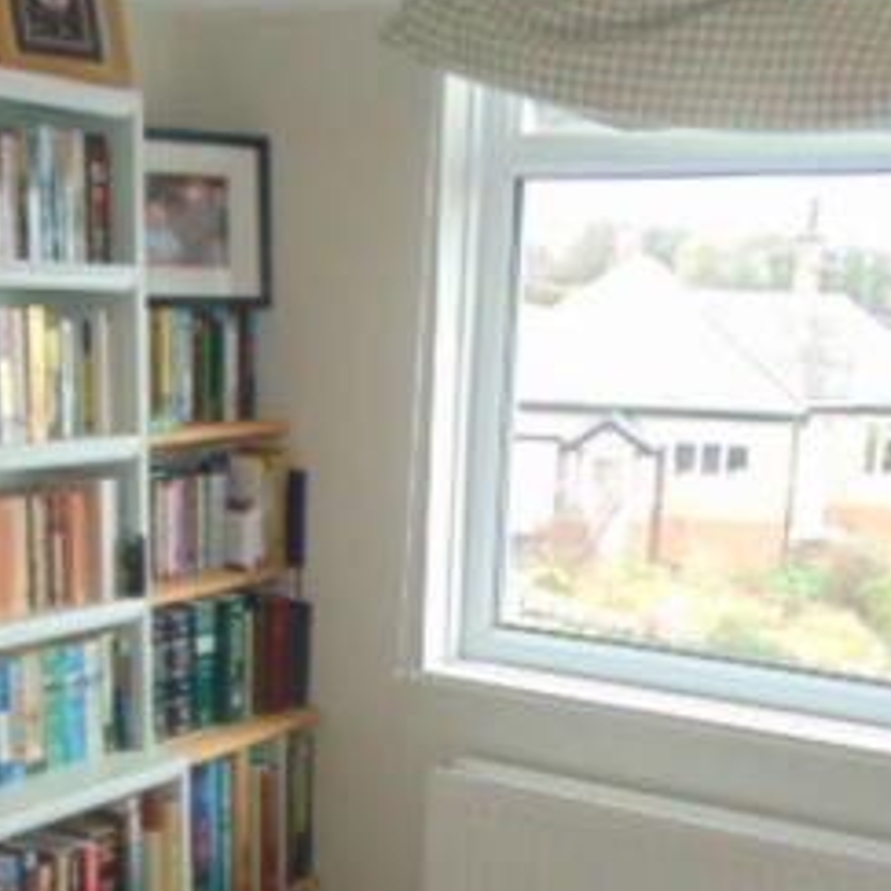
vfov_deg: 31.1
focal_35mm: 53
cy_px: 754
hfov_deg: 32.2
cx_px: 390
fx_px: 1543
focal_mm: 4.5
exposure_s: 1/30
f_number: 3
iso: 200
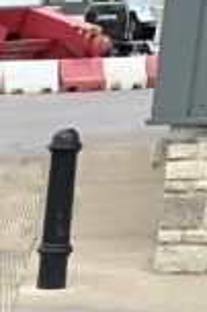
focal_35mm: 203
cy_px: 778
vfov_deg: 9.0
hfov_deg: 6.0
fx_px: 1755
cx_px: -541
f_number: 1.8
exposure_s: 1/428
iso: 16
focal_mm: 3
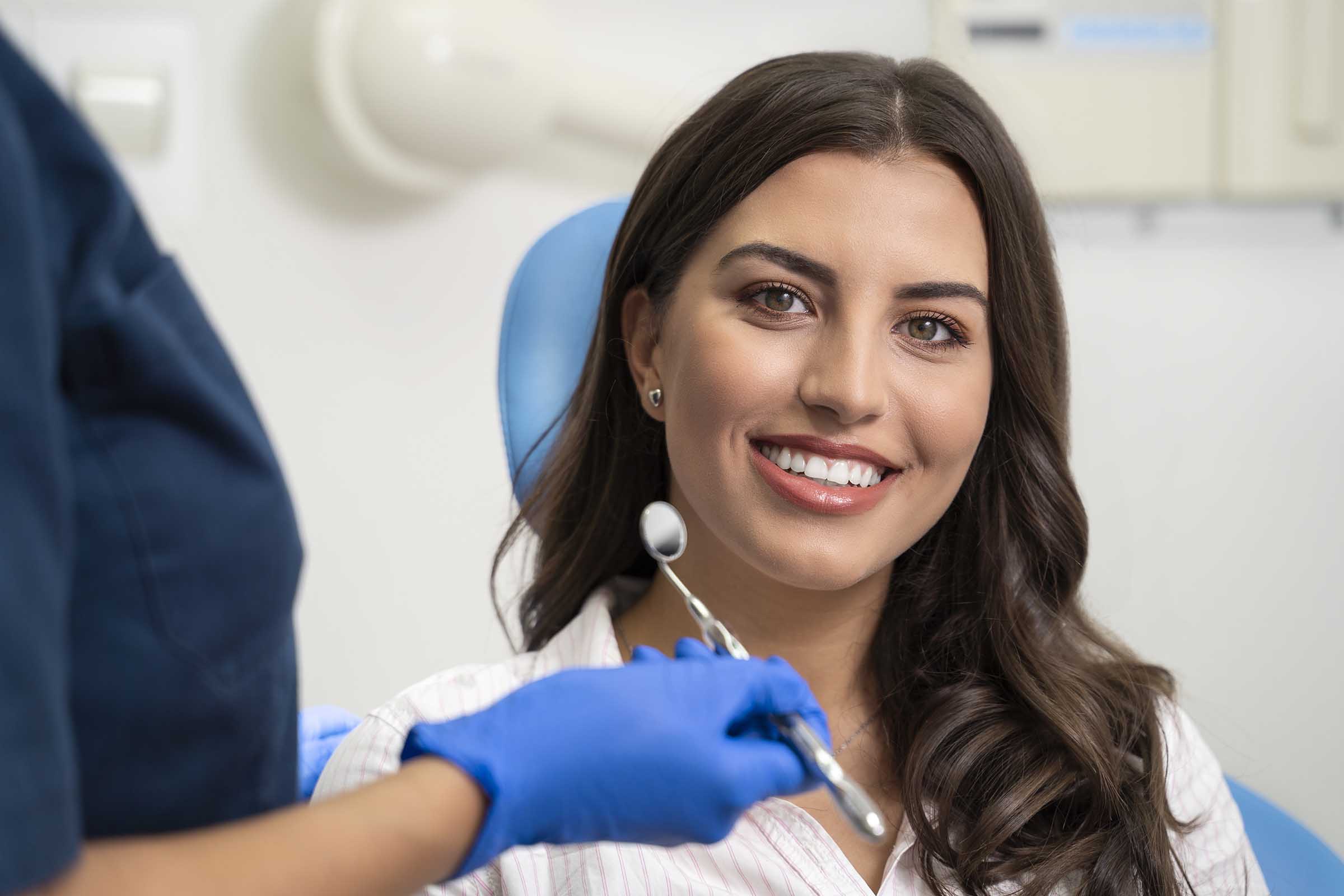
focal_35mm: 75
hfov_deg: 27.0
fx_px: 2800
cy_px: 448
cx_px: 672
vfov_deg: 18.2
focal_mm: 75
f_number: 3.5
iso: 100
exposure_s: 1/100
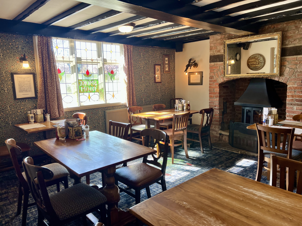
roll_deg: +1.3
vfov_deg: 53.1
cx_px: 151
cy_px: 113
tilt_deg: -8.8
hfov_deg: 67.3
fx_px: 227
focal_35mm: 26
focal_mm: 5.7
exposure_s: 1/100
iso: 50
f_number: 1.5
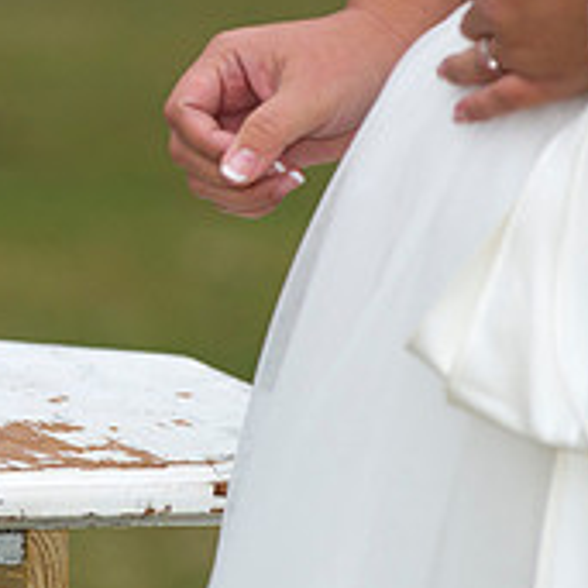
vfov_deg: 3.0
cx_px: -124
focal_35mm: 575
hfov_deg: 3.0
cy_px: 230
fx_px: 11050
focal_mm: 200
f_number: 3.5
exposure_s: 1/160
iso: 800
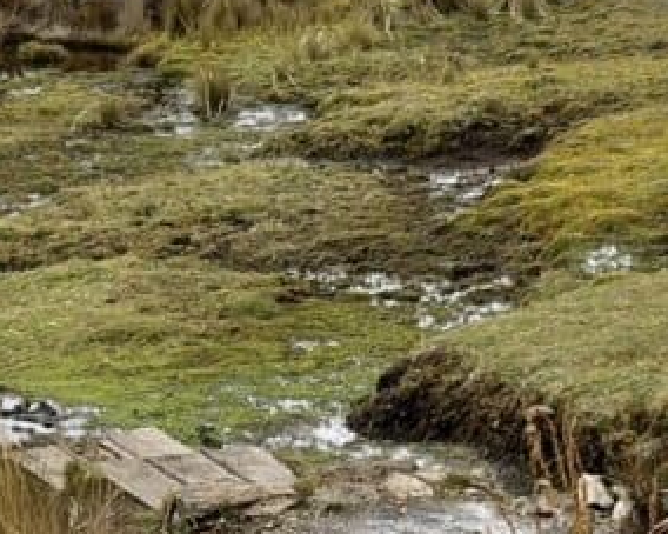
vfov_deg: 8.2
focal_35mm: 183
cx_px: -7
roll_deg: +0.0
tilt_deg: -3.5
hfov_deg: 10.5
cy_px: -294
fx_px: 3617
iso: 40
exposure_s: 1/1626
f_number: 1.6
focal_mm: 5.96
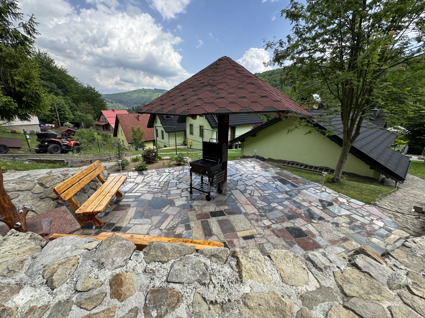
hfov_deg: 102.1
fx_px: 172
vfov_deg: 85.7
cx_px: 212
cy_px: 159
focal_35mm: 14
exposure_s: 1/498
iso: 40
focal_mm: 2.22
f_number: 2.2
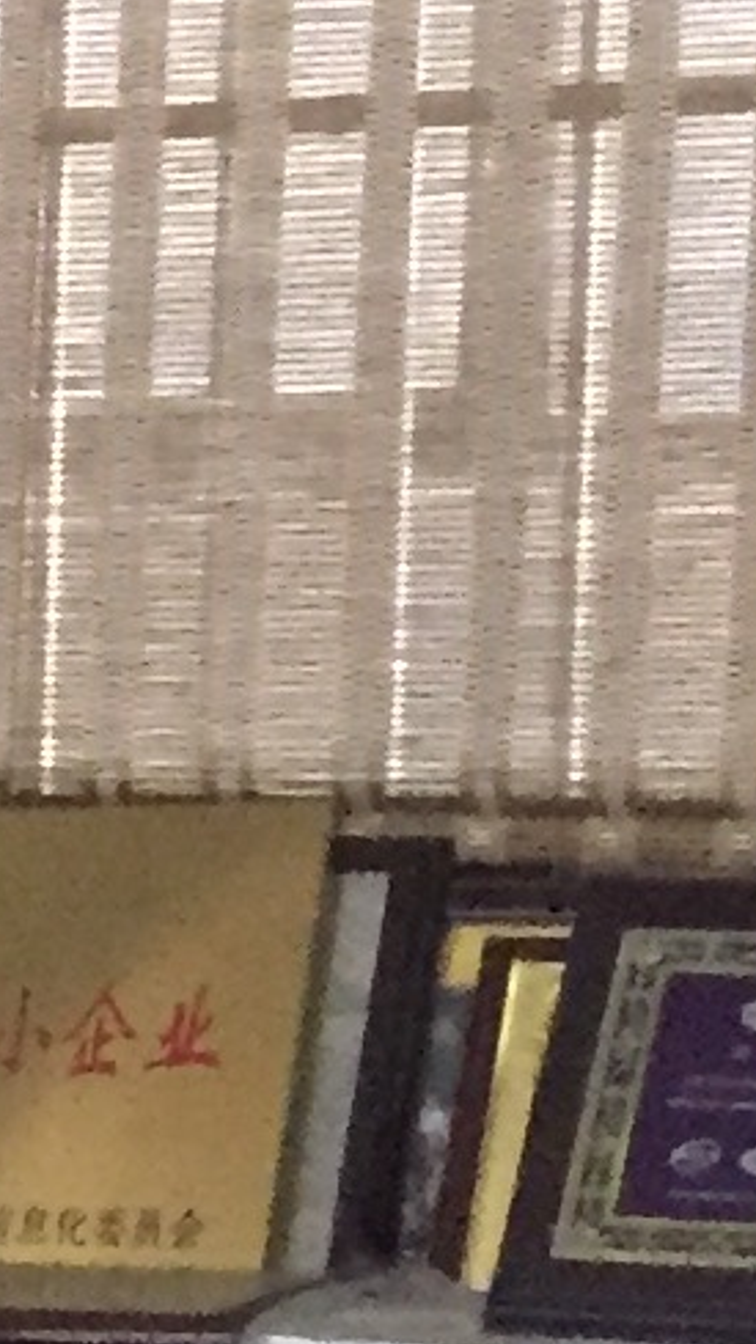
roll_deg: +2.6
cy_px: 1644
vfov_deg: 10.0
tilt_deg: -9.9
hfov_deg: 4.6
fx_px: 7521
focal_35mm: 211
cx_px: -3425
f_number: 2.2
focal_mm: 4.15
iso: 250
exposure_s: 1/17
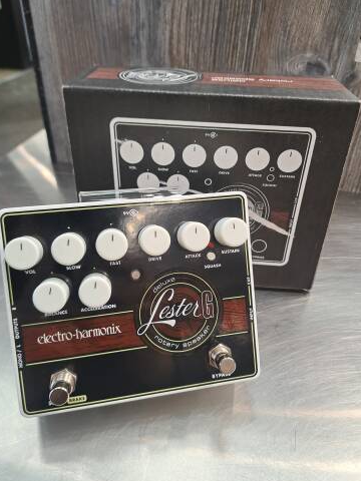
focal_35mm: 26
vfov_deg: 67.3
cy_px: 244
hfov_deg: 53.0
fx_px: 362
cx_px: 190
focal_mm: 5.23
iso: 50
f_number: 1.8
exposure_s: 1/60
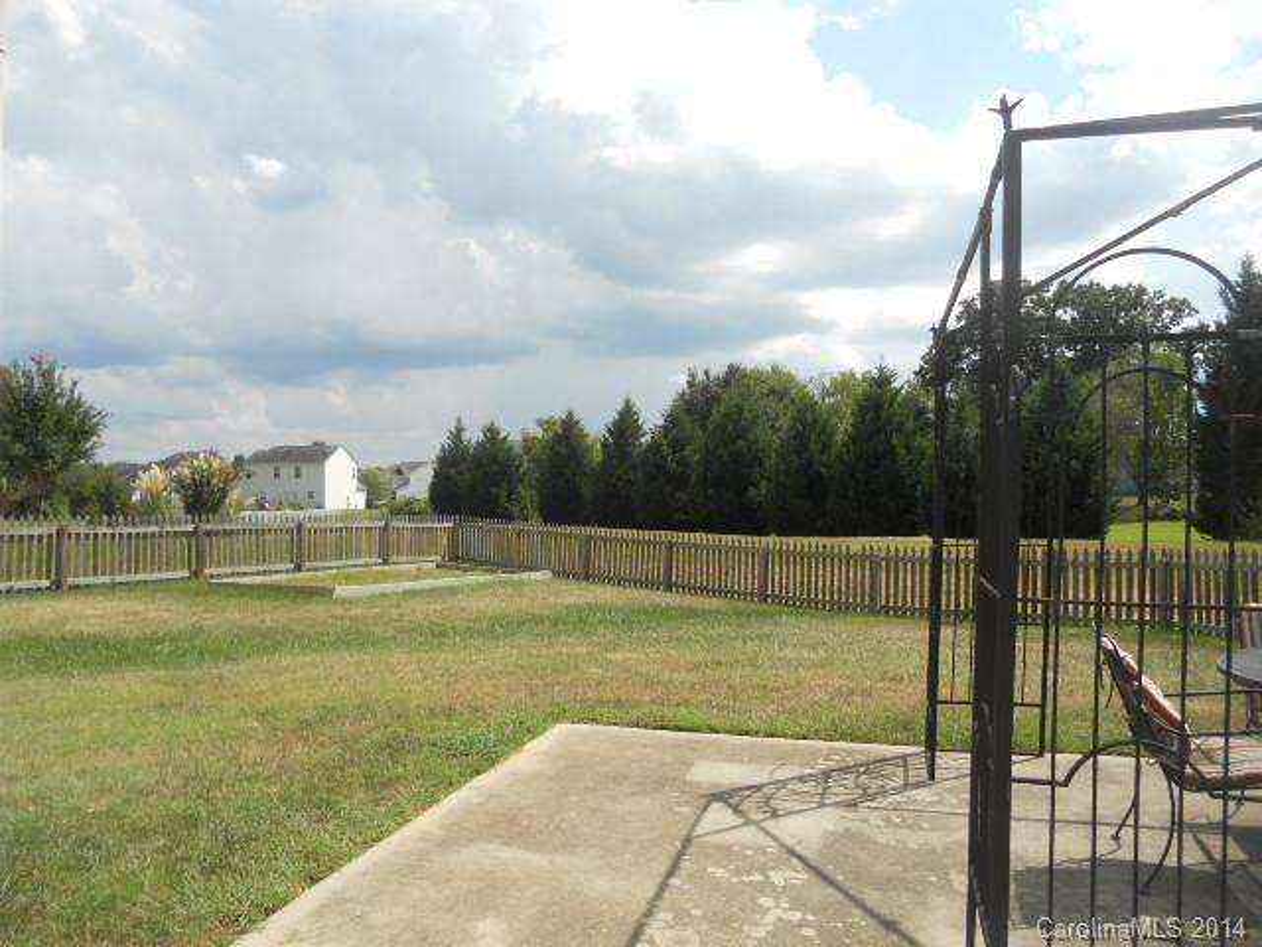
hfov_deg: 65.3
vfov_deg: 51.4
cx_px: 631
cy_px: 474
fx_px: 984
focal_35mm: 27
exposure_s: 1/1000
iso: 80
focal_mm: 4.9
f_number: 3.2
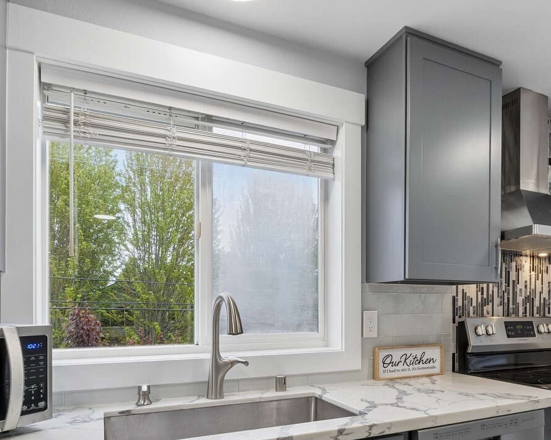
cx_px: 327
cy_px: 322
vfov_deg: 51.3
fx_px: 440
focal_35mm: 27
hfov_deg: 63.6
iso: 250
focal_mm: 10
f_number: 9
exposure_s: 1/13
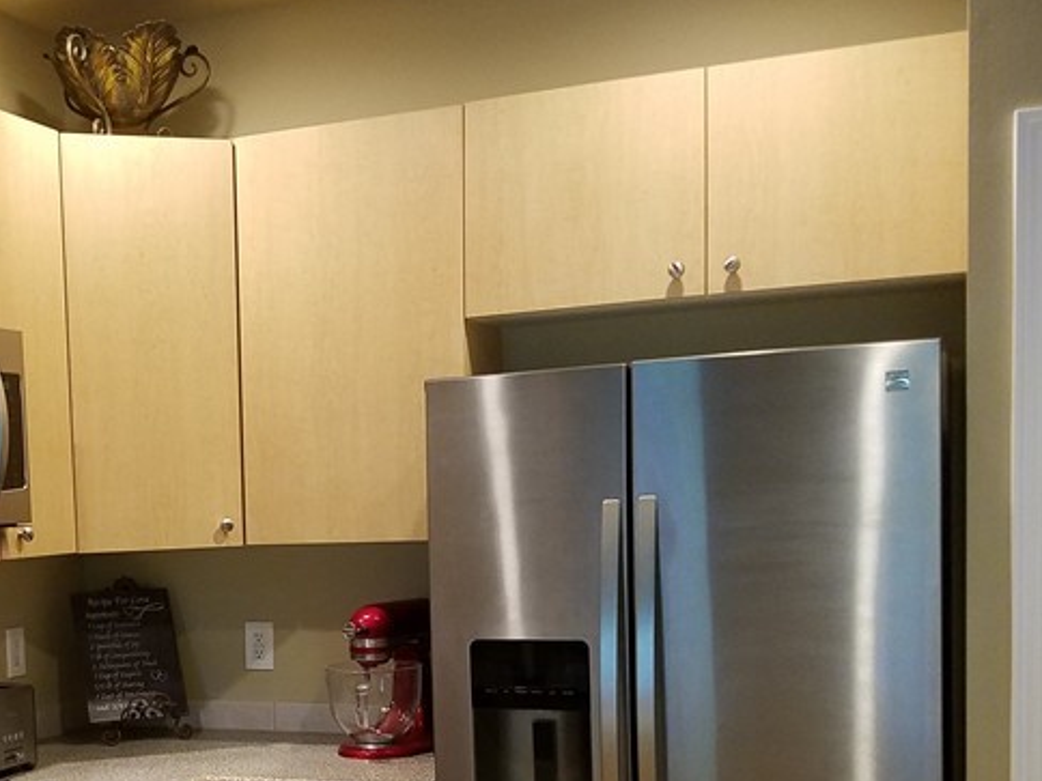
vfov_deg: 26.2
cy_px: 596
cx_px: 170
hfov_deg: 33.6
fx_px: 1656
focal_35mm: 55
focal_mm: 4.2
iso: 160
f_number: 1.7
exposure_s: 1/30
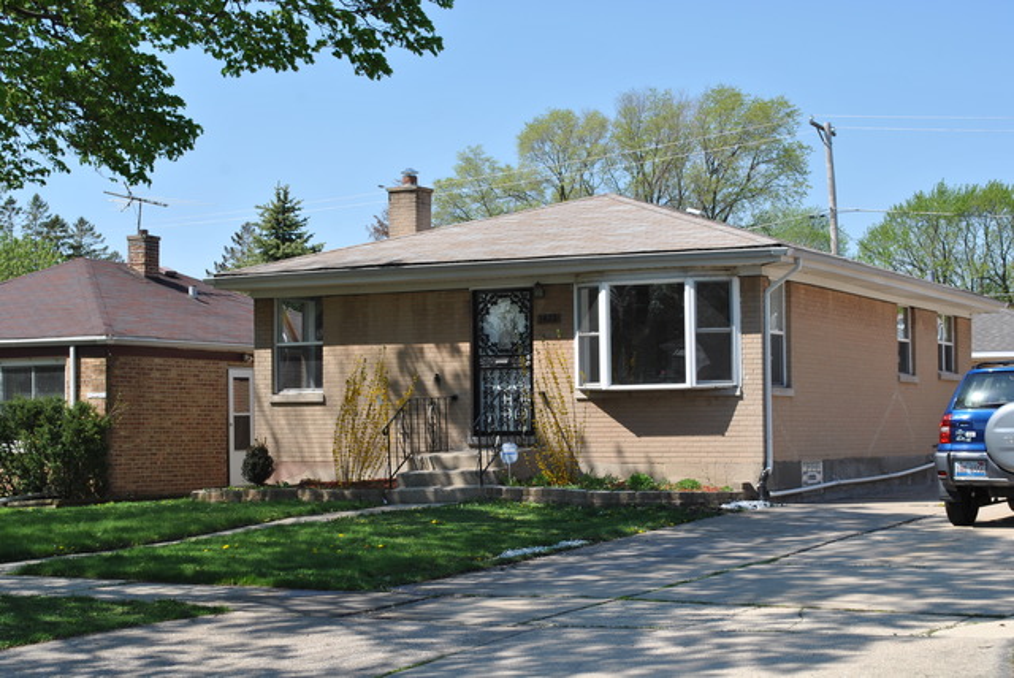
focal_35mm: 66
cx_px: 507
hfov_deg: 30.5
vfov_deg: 20.7
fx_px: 1861
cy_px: 339
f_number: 8
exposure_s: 1/250
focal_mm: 44
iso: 100
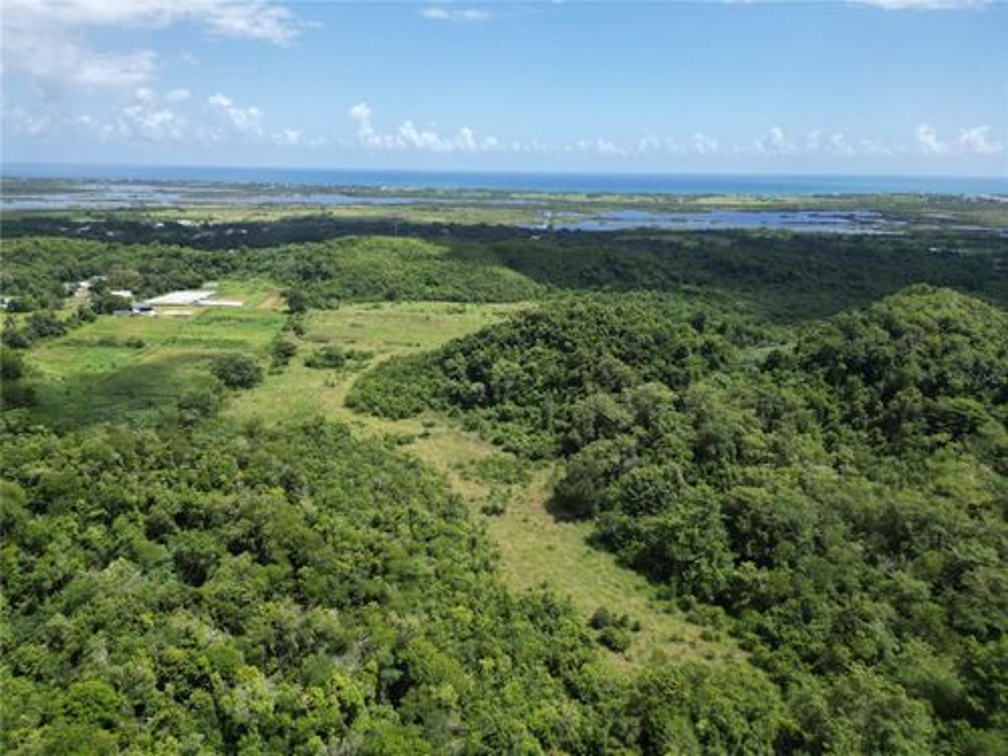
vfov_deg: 56.8
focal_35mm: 24
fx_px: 699
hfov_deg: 71.6
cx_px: 504
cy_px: 378
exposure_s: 1/2000
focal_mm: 6.72
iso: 100
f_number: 1.7
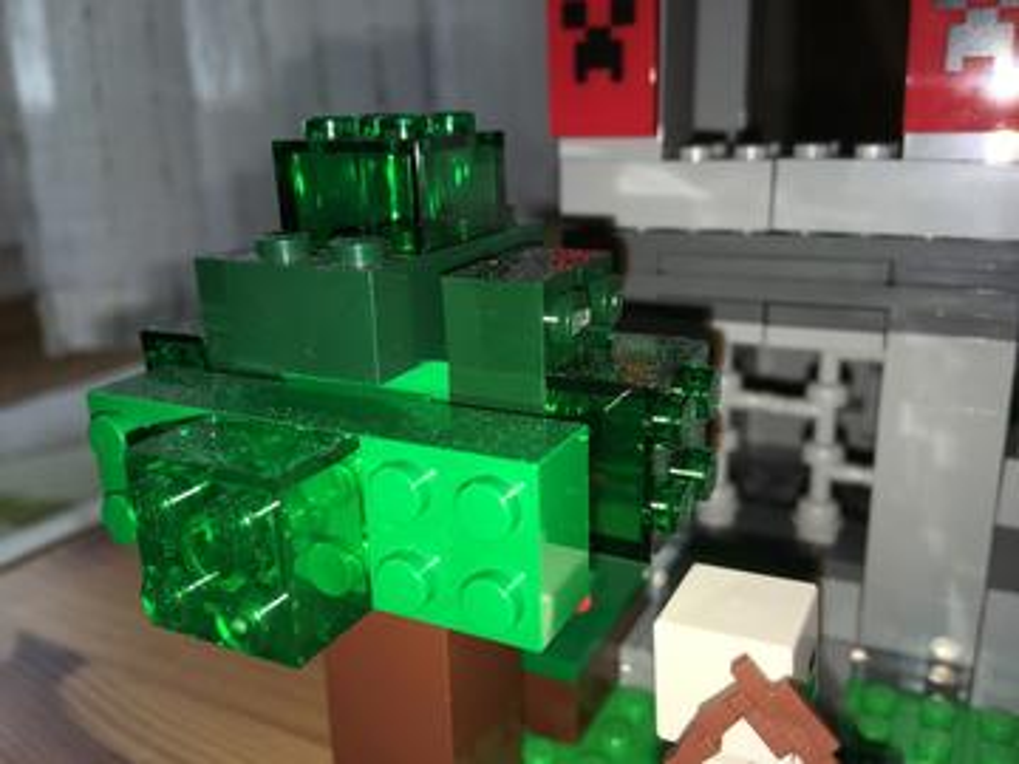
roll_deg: +2.1
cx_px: 510
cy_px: 382
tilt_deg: -17.3
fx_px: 854
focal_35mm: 29
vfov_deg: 48.2
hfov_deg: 61.7
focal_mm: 4.15
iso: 25
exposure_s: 1/329
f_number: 2.2
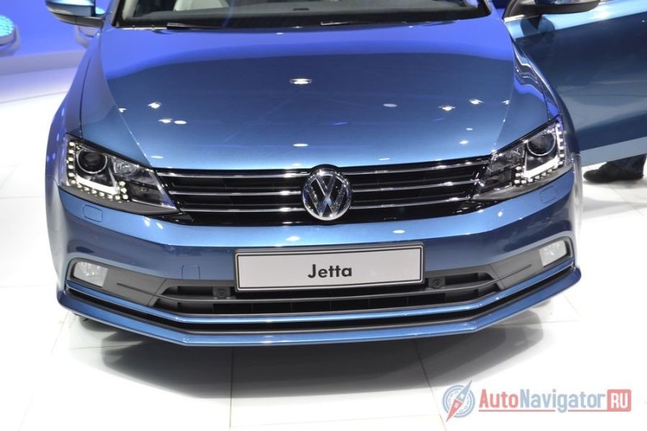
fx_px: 1024
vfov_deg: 23.8
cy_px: 216
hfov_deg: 35.1
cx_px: 324
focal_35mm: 57
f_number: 5.6
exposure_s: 1/125
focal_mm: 38
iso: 400
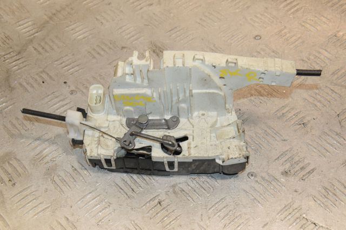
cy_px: 115
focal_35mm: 63
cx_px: 173
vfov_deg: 21.5
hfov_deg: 31.9
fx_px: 605
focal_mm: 42
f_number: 9
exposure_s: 1/200
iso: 1600
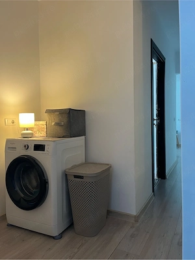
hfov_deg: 53.1
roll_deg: +1.2
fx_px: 195
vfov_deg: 67.3
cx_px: 98
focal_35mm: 26
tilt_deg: -0.6
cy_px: 130
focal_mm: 5.1
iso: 160
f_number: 1.6
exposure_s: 1/50
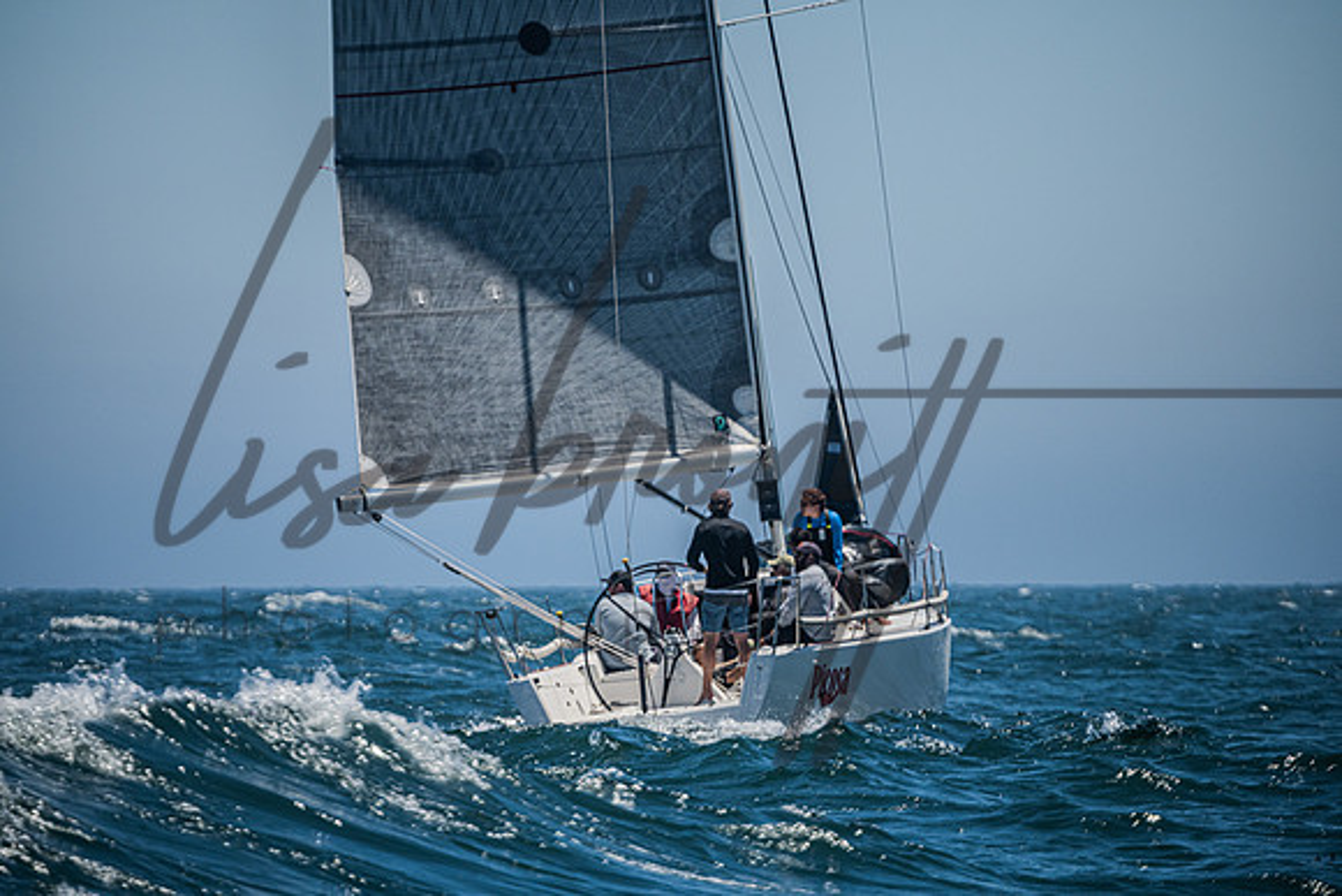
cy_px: 448
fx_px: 15403
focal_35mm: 413
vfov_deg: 3.3
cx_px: 671
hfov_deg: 5.0
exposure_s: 1/3200
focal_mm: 400
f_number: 5.6
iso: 400
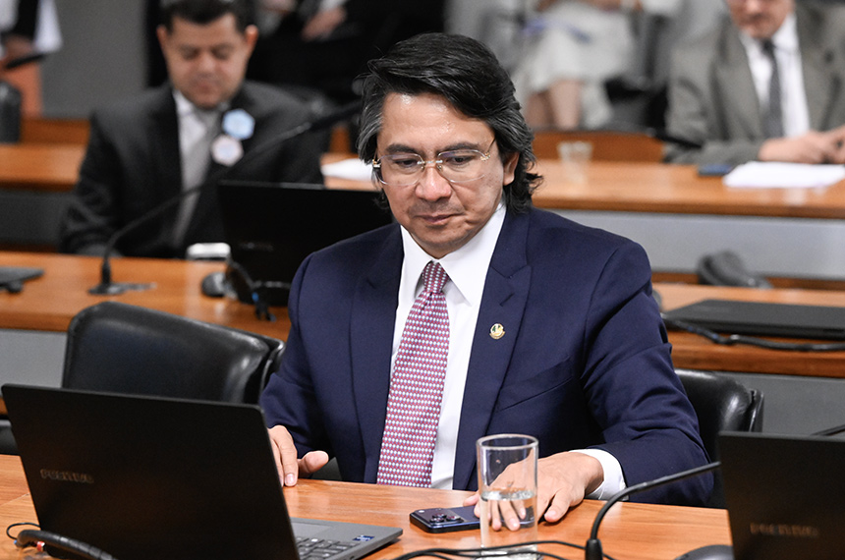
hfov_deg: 18.6
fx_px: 2577
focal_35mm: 110
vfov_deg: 12.4
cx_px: 422
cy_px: 280
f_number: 4
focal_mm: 110
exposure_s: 1/200
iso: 5000
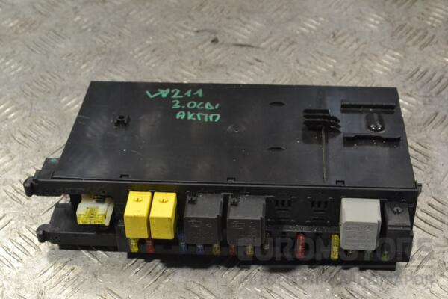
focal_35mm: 63
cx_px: 224
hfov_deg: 31.9
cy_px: 150
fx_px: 784
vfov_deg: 21.6
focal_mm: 42
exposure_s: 1/250
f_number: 8
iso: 3200
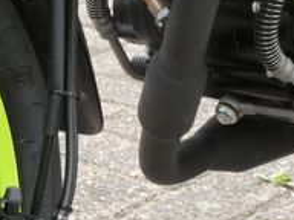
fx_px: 1724
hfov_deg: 9.7
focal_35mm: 203
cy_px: 17
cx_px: 145
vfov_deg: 7.3
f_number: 5
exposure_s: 1/800
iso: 800
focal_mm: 10.8
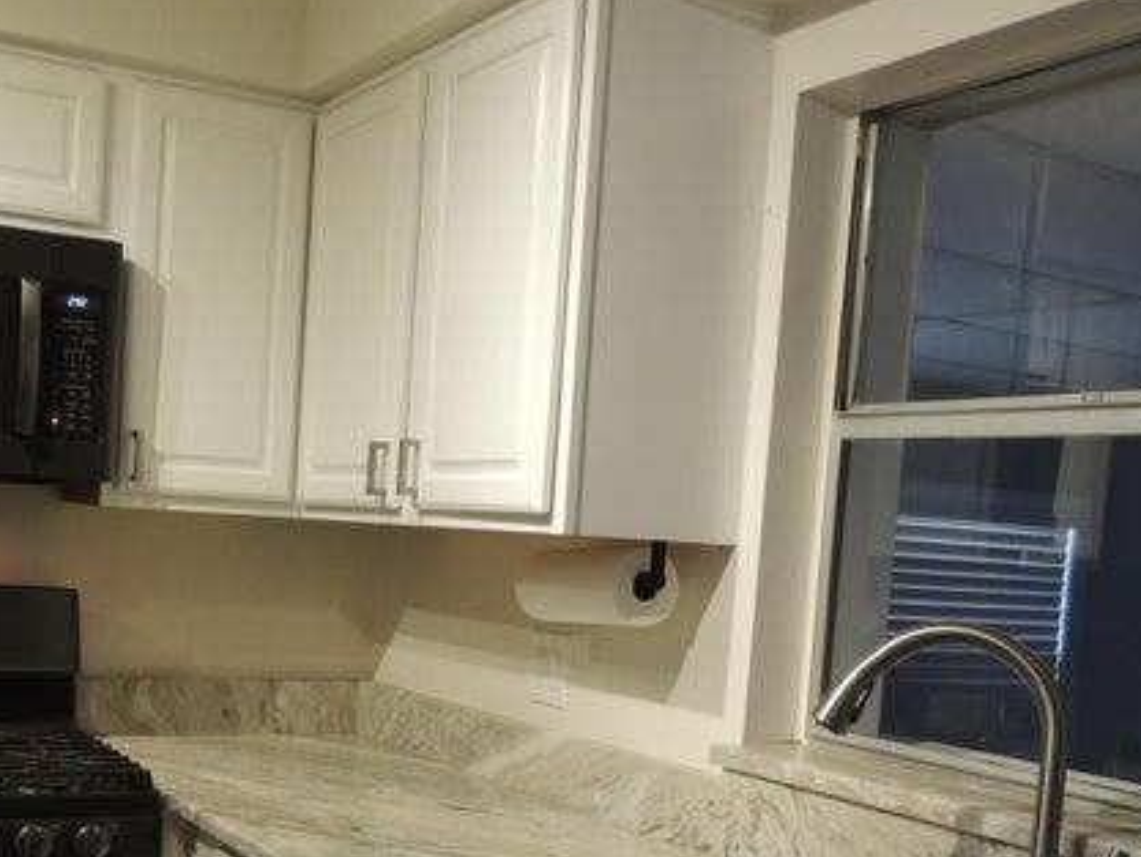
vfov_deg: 31.0
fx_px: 1517
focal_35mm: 46
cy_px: 643
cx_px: 460
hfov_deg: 41.1
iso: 320
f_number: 3.1
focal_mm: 5.3
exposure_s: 1/30
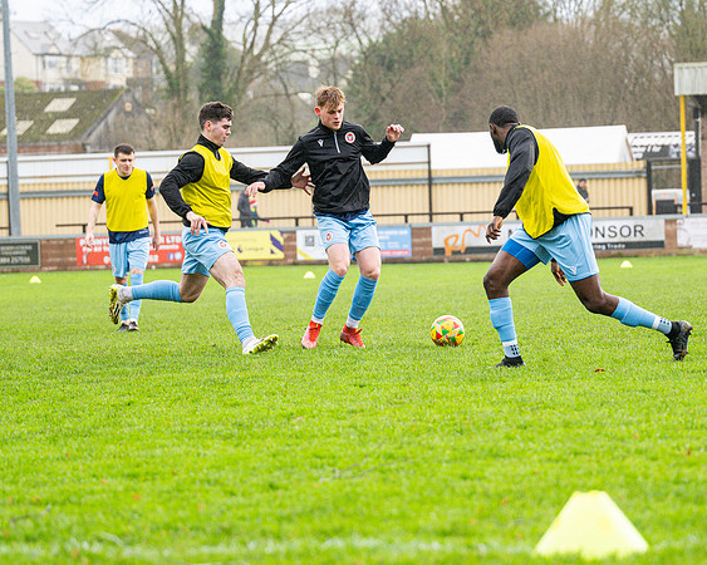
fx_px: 2852
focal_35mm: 136
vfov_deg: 11.3
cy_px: 282
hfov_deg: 14.1
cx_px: 384
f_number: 2.8
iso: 800
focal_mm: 81
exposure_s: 1/1600
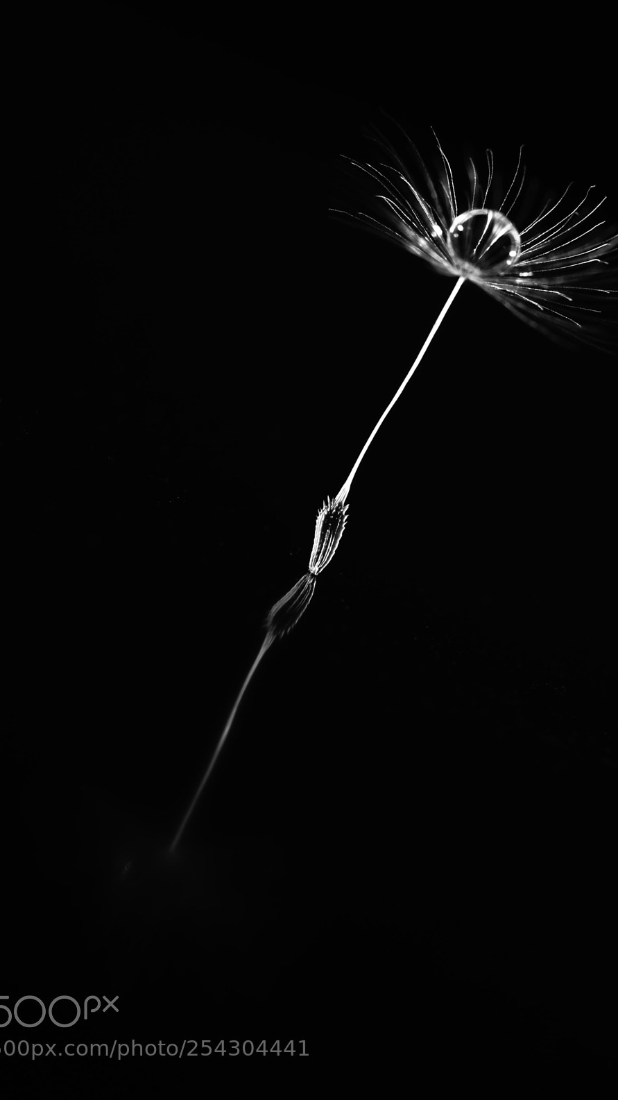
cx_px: 316
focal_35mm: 111
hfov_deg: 10.9
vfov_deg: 19.3
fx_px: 3235
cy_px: 548
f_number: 16
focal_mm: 105
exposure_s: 1/200
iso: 200
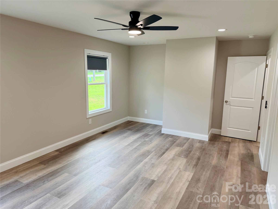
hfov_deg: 71.6
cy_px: 104
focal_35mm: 24
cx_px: 139
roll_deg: -1.0
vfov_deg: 56.8
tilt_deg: -9.6
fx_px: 193
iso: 100
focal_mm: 6.76
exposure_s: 1/133
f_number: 1.78
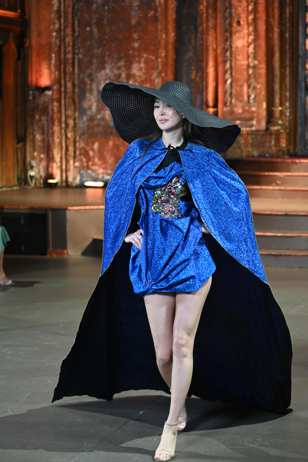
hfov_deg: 14.3
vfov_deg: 21.2
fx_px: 1232
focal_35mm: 96
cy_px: 231
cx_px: 154
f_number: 4.5
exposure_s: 1/100
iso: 3600
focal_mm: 95
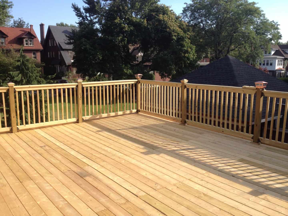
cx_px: 144
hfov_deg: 52.6
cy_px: 108
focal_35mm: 35
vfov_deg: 40.7
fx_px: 291
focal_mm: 4.3
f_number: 2.4
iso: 50
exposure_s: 1/778
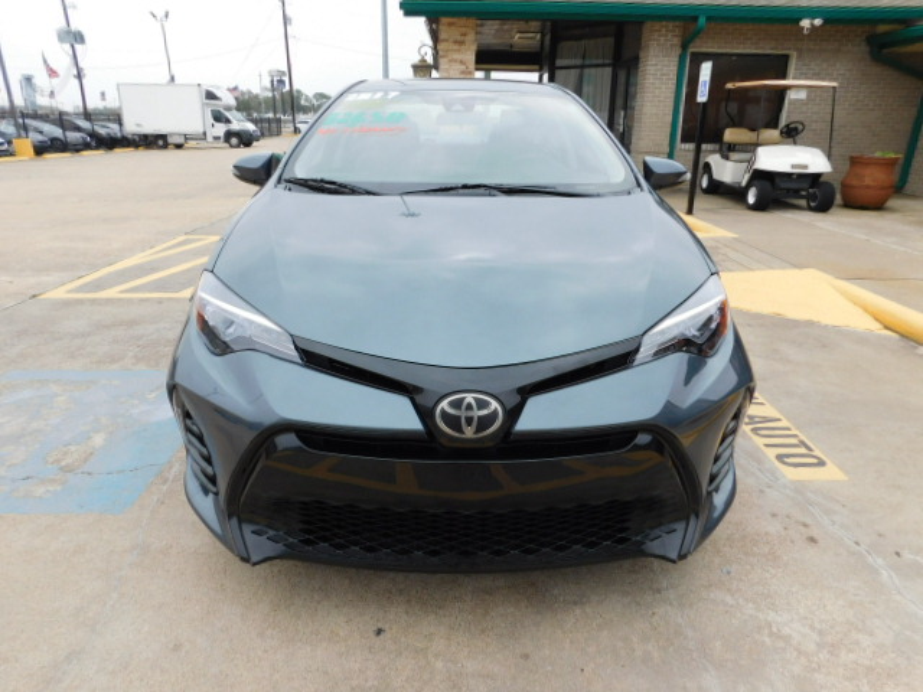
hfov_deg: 73.9
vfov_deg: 58.9
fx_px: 613
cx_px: 462
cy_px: 346
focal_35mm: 23
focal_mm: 4
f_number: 3
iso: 125
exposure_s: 1/800
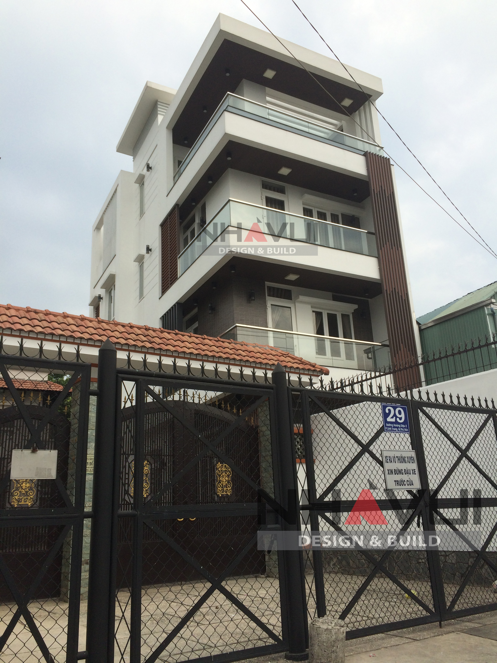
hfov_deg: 48.2
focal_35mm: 29
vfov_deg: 61.7
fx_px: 555
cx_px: 248
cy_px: 332
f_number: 2.2
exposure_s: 1/1466
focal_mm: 4.15
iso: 32
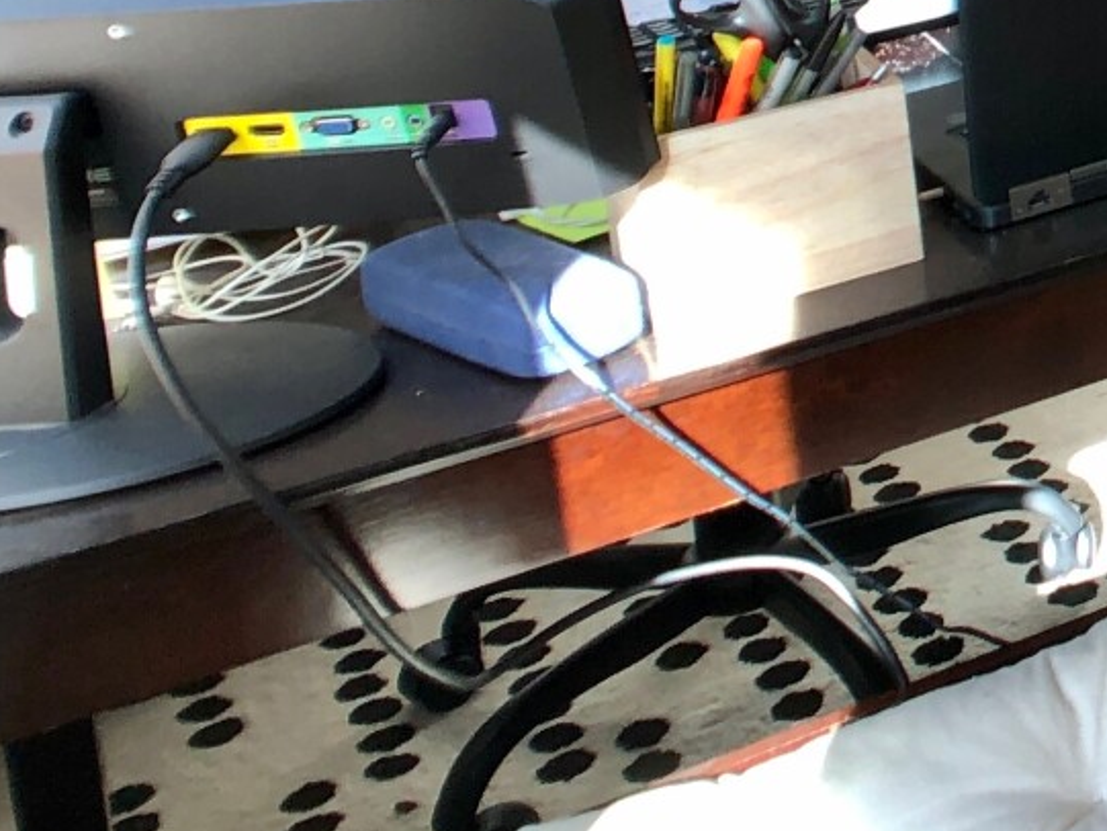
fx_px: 3391
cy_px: -391
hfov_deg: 15.8
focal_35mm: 106
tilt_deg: -6.5
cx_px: 1991
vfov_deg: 13.2
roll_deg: +3.4
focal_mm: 3.99
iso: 40
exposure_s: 1/30
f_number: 1.8
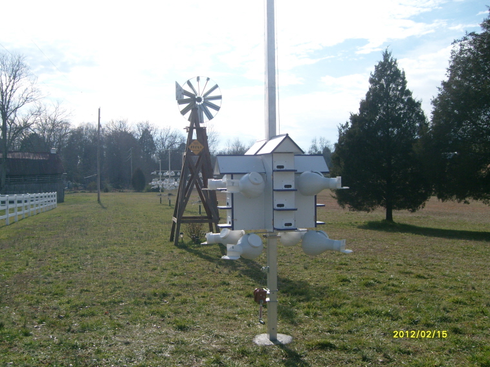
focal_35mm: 37
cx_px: 238
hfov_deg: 50.1
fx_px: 524
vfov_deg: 38.7
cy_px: 180
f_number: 7.1
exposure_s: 1/350
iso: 80
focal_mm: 5.8
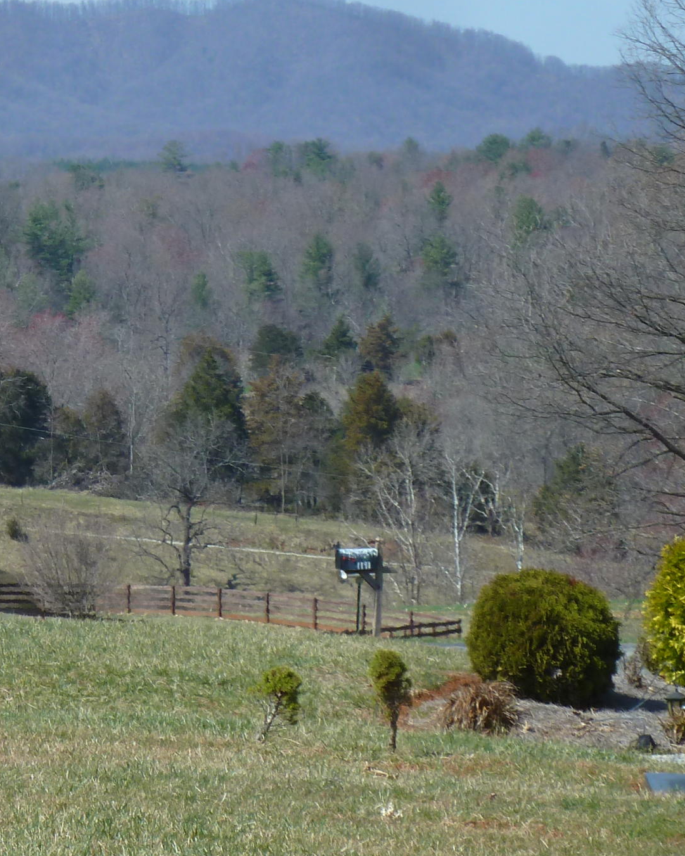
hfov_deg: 5.2
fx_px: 7526
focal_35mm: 297
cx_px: -258
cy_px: 303
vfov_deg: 6.5
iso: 80
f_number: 4.5
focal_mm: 22.5
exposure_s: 1/400
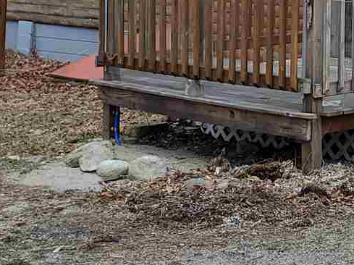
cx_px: 518
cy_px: -51
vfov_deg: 13.2
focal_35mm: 109
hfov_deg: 16.6
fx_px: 1114
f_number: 2.4
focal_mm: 4.3
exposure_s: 1/579
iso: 50
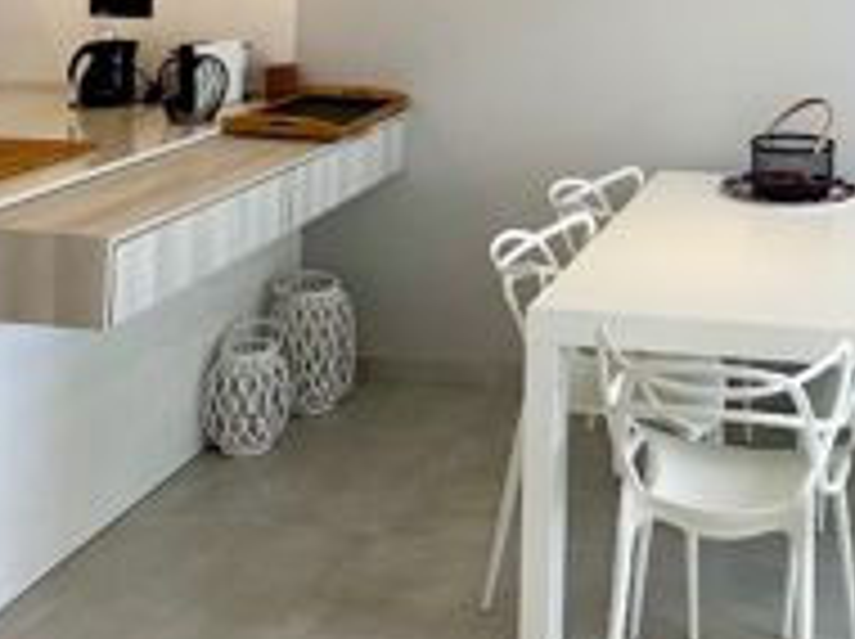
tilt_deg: +0.2
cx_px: 740
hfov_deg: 35.1
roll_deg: -1.9
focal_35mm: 52
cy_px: -86
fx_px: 1283
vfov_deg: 25.6
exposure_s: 1/100
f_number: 2.2
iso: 50
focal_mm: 2.22
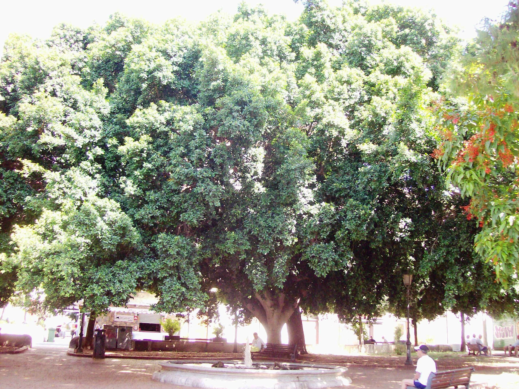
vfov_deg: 39.6
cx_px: 260
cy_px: 194
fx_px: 540
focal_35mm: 36
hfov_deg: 51.4
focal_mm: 6
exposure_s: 1/108
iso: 140
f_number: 2.7
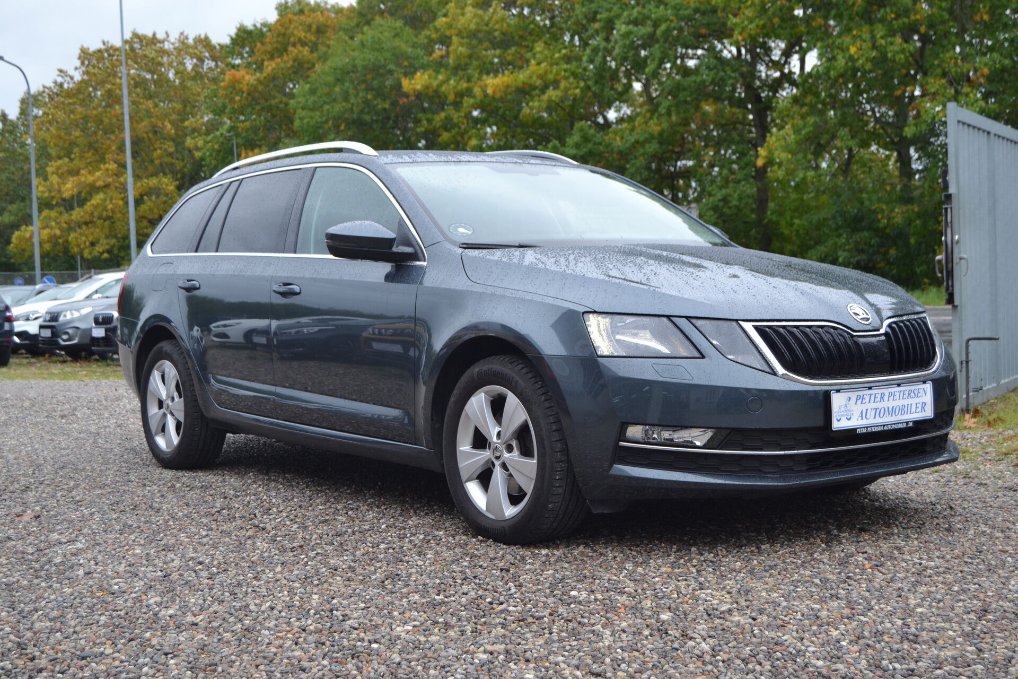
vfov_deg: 28.1
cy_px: 340
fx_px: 1357
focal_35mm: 48
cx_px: 509
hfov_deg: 41.1
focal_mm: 32
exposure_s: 1/125
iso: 100
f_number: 5.6
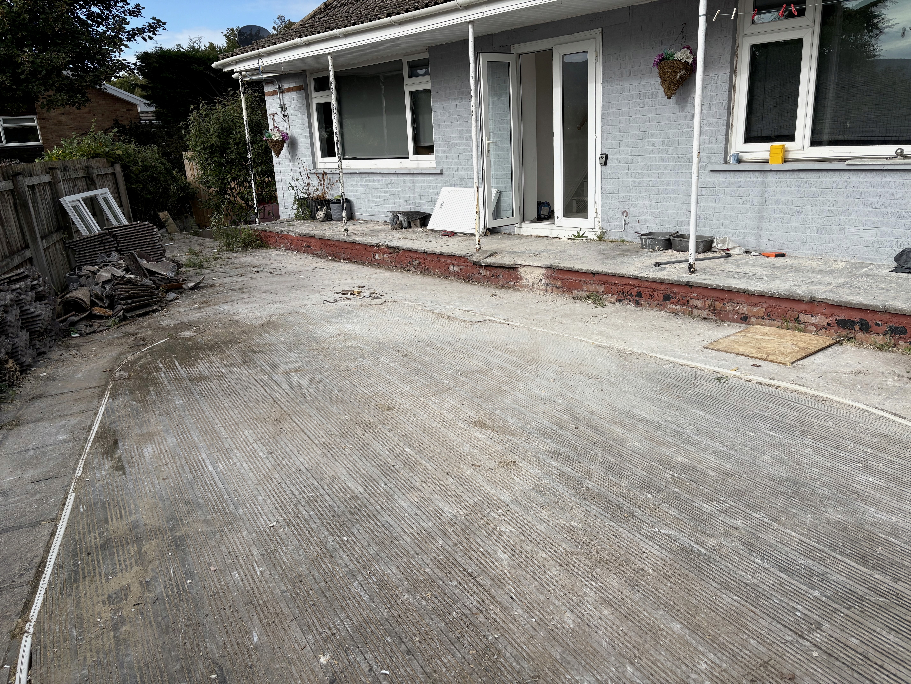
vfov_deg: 53.1
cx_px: 456
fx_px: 684
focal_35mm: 26
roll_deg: +2.6
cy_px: 342
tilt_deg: -14.9
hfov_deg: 67.3
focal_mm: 5.96
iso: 50
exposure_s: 1/3125
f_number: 1.6
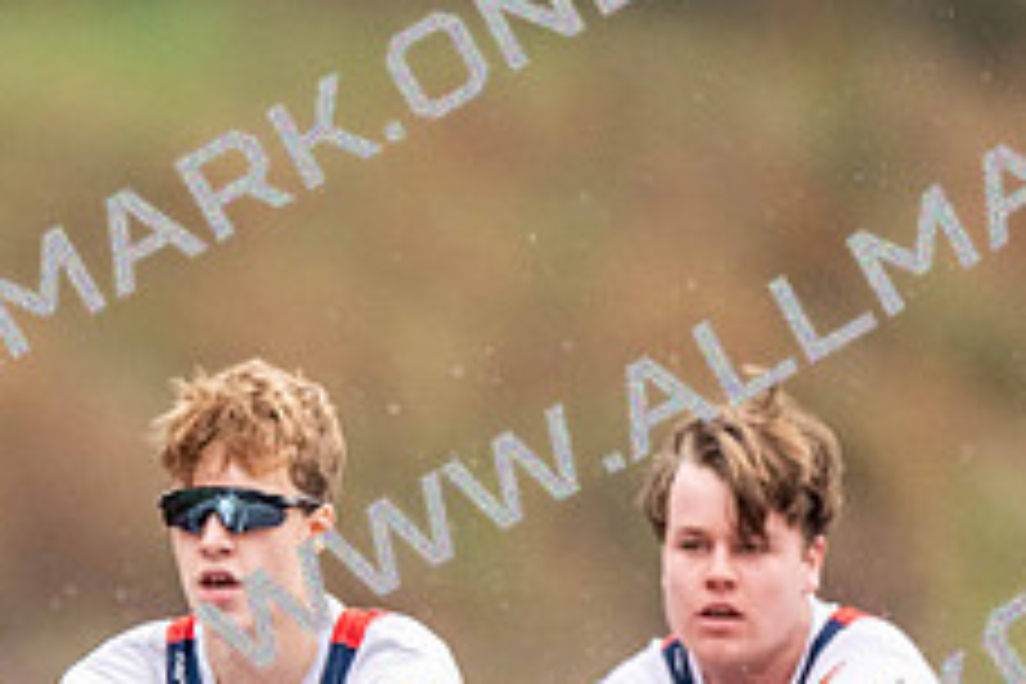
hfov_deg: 1.3
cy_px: 745
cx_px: -130
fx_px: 43545
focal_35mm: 1528
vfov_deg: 0.9
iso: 4500
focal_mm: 600
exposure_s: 1/2500
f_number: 4
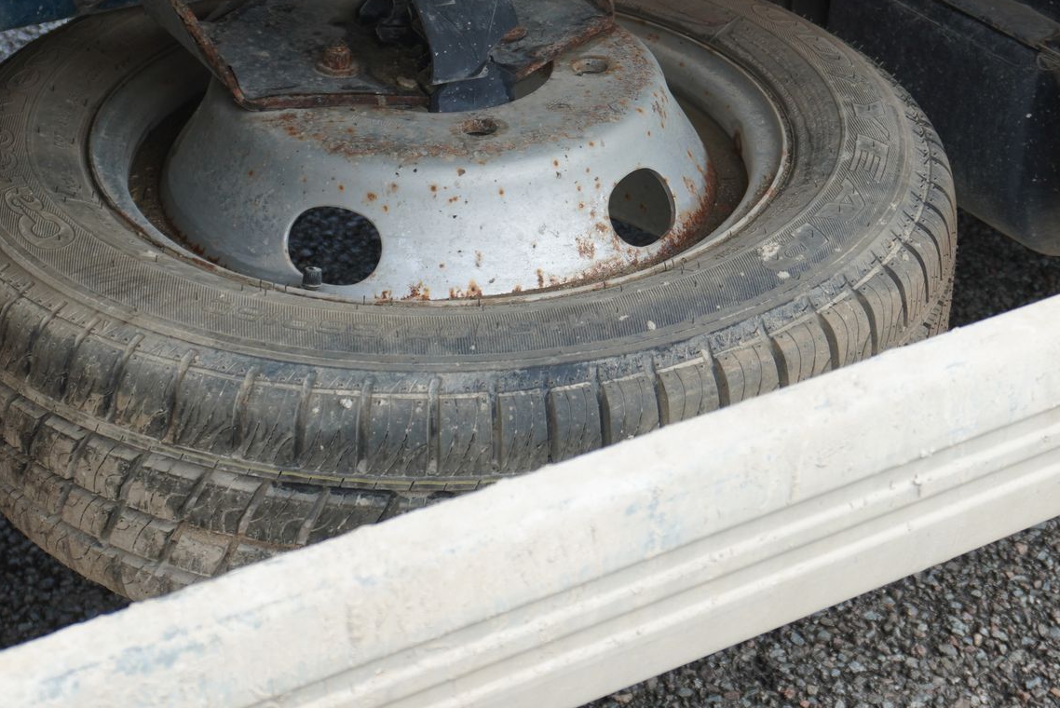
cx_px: 523
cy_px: 183
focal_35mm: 66
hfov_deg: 30.6
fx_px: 1941
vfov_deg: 20.5
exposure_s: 1/50
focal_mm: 25
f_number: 4.5
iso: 100
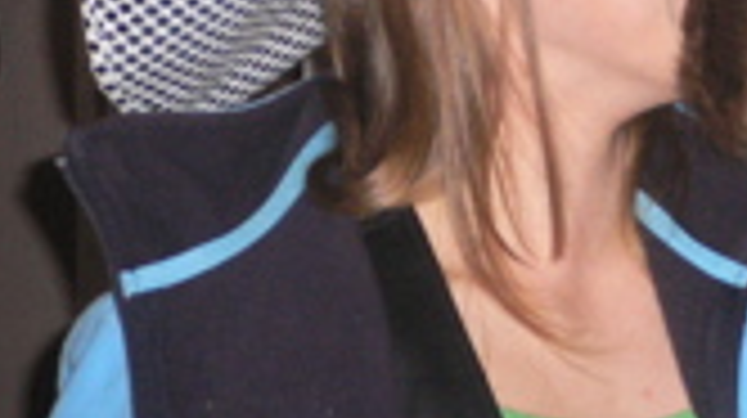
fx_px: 3384
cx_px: 950
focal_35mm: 171
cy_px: 135
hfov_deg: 12.2
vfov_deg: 7.1
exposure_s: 1/60
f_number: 3.8
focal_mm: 10.1
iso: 300
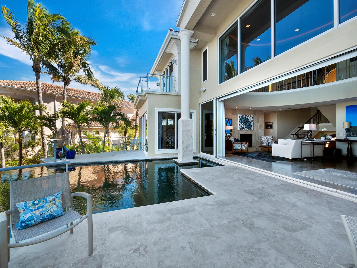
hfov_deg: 102.1
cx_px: 178
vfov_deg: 85.7
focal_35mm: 14
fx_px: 144
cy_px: 134
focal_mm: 7
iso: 400
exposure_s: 1/160
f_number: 10
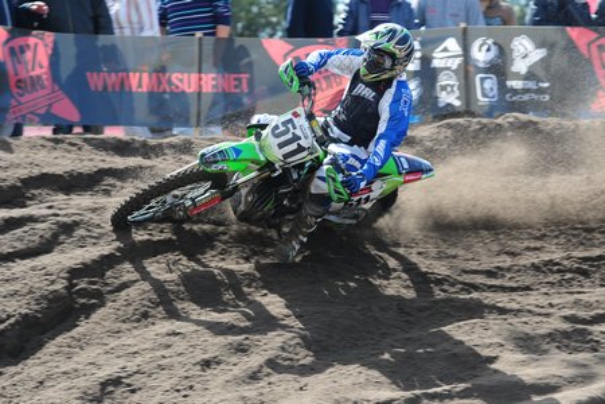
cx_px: 302
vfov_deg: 8.2
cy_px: 202
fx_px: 2823
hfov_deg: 12.2
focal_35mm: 168
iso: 200
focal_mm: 112
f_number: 4
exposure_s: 1/500
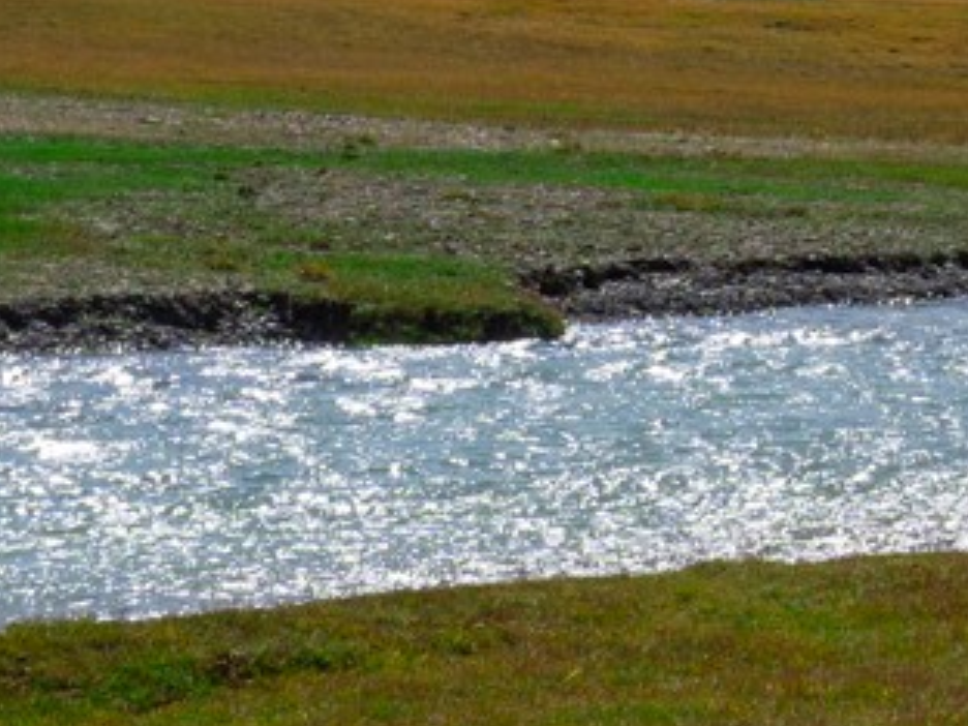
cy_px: -1022
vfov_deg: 6.2
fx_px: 6348
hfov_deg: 8.5
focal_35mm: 227
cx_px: 1570
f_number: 13
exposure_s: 1/160
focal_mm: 32
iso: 100
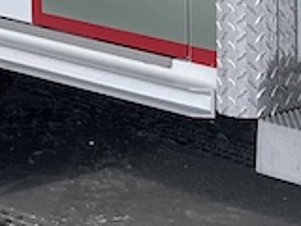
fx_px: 1948
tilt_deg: +0.0
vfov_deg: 6.2
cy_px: -401
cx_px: -58
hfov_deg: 8.7
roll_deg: -0.7
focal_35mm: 224
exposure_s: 1/4049
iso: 32
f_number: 1.8
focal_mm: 3.99
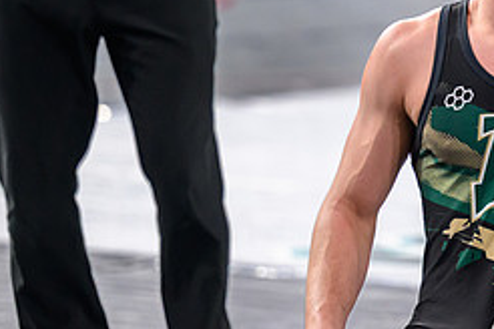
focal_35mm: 424
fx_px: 5818
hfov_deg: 4.8
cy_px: 83
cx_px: 539
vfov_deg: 3.2
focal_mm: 150
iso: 3200
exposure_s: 1/800
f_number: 2.8
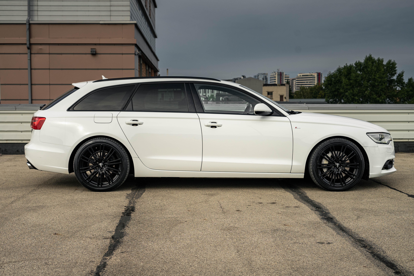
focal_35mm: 50
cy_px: 138
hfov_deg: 39.6
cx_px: 207
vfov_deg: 27.0
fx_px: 575
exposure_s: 1/640
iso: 250
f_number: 5
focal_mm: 50
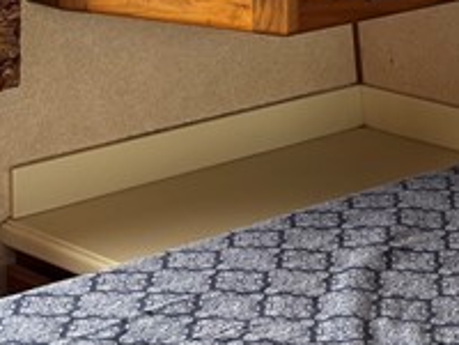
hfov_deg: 14.8
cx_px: 289
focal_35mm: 133
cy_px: -214
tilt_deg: -3.3
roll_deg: +0.9
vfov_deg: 10.6
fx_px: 1764
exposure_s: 1/85
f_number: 1.6
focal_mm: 5.96
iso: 125
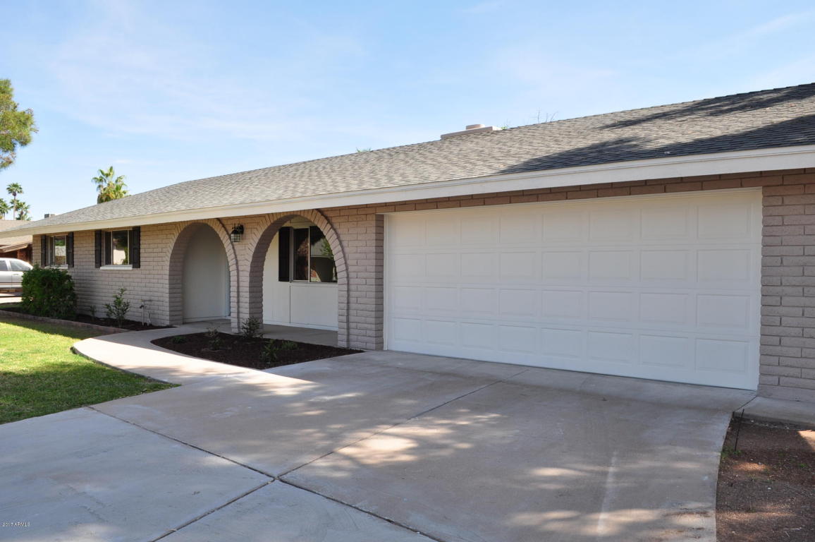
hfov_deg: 67.4
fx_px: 611
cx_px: 408
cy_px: 271
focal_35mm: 27
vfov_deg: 47.8
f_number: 11
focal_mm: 18
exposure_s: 1/100
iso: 200
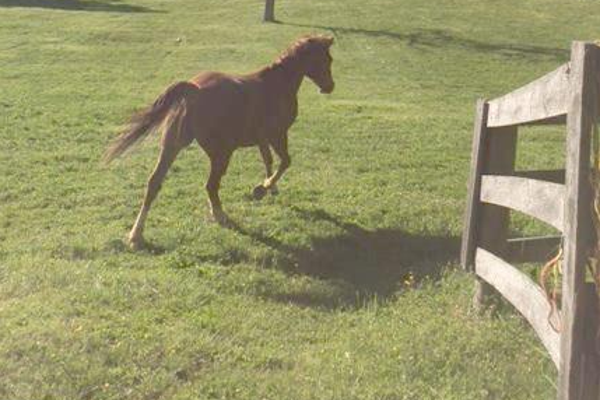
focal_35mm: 45
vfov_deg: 28.1
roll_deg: -3.5
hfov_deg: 43.5
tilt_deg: -7.7
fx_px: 750
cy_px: 4
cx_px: 266
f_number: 2.2
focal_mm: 4.15
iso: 32
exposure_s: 1/3425
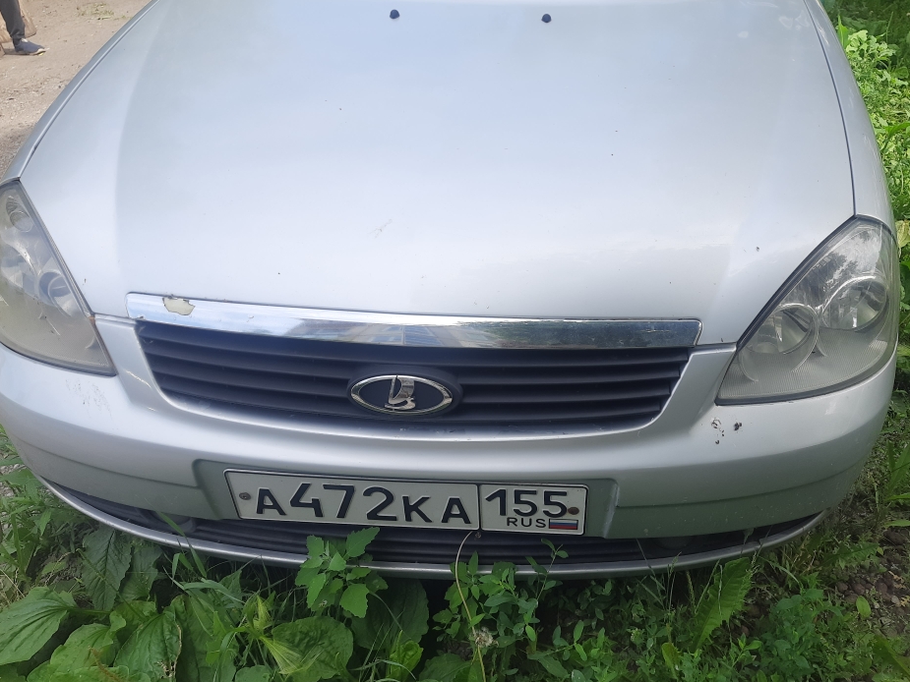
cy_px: 330
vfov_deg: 46.8
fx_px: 789
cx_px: 535
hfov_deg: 59.6
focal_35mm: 30
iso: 20
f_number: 1.8
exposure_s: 1/339
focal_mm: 5.23
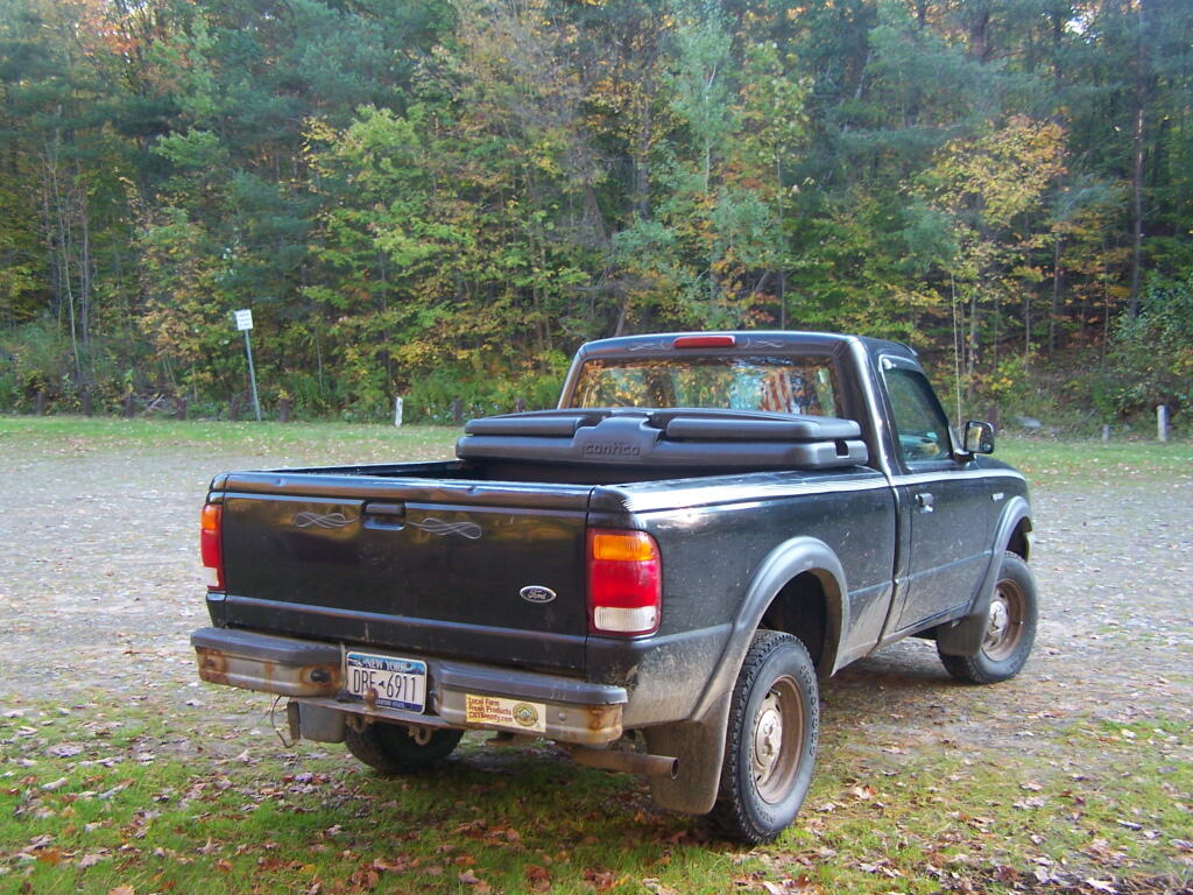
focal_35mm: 38
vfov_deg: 37.7
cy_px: 448
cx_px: 596
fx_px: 1310
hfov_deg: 49.0
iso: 80
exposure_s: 1/40
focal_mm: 6.3
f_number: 2.8
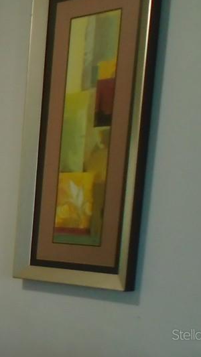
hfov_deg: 11.4
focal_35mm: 85
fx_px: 805
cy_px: 334
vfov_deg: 24.2
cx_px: -301
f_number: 3.2
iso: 160
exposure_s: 1/30
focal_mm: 4.6
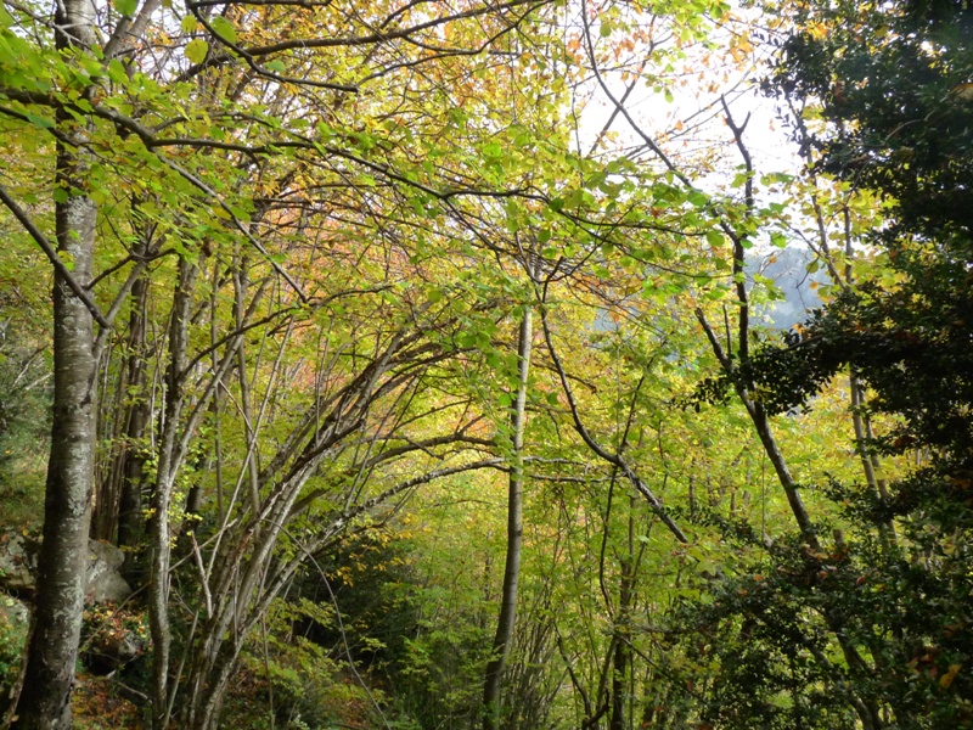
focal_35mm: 27
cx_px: 486
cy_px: 365
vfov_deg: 51.4
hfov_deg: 65.3
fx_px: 759
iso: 320
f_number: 4
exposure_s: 1/250
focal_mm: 4.8
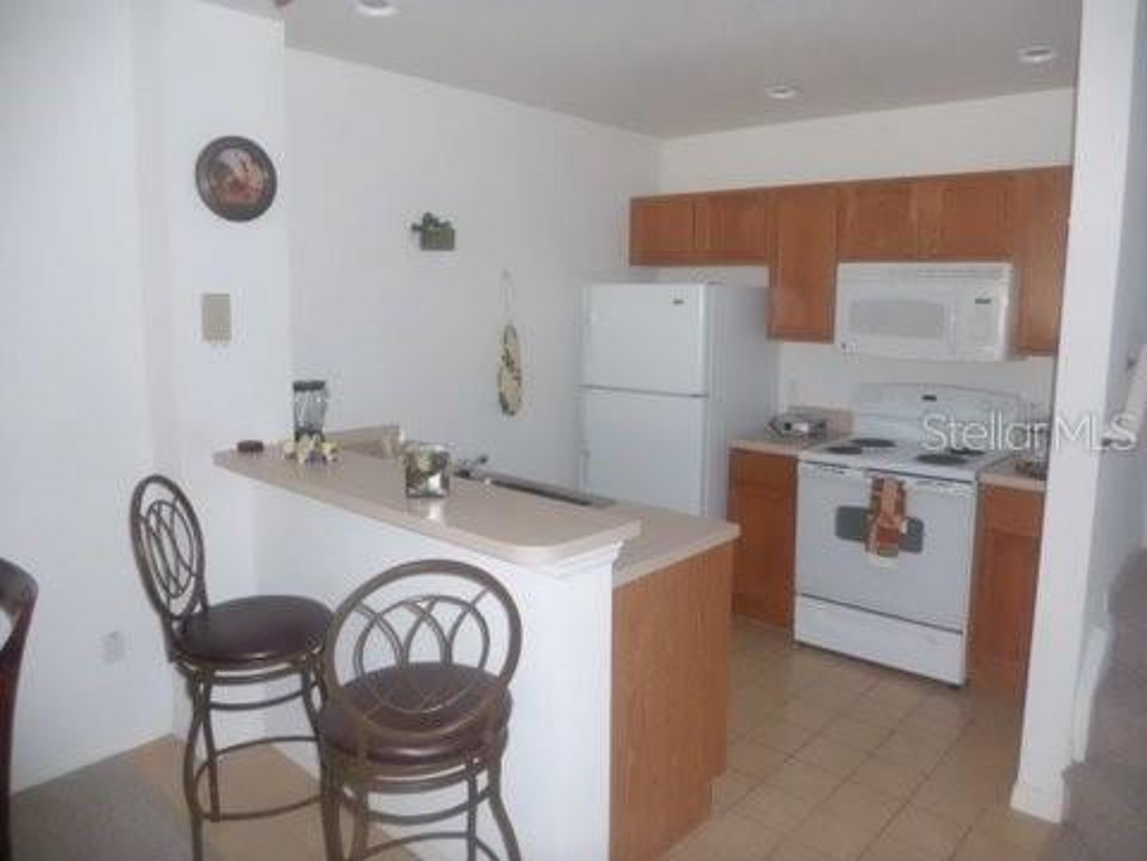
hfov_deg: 67.3
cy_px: 430
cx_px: 574
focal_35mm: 26
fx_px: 862
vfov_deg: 53.1
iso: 400
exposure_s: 1/60
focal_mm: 4.6
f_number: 3.2
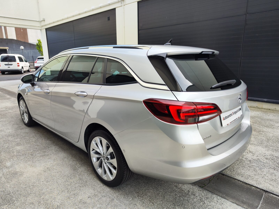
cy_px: 104
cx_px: 140
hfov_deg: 73.9
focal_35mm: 23
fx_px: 185
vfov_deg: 58.9
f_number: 1.69
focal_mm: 7.01
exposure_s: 1/284
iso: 50
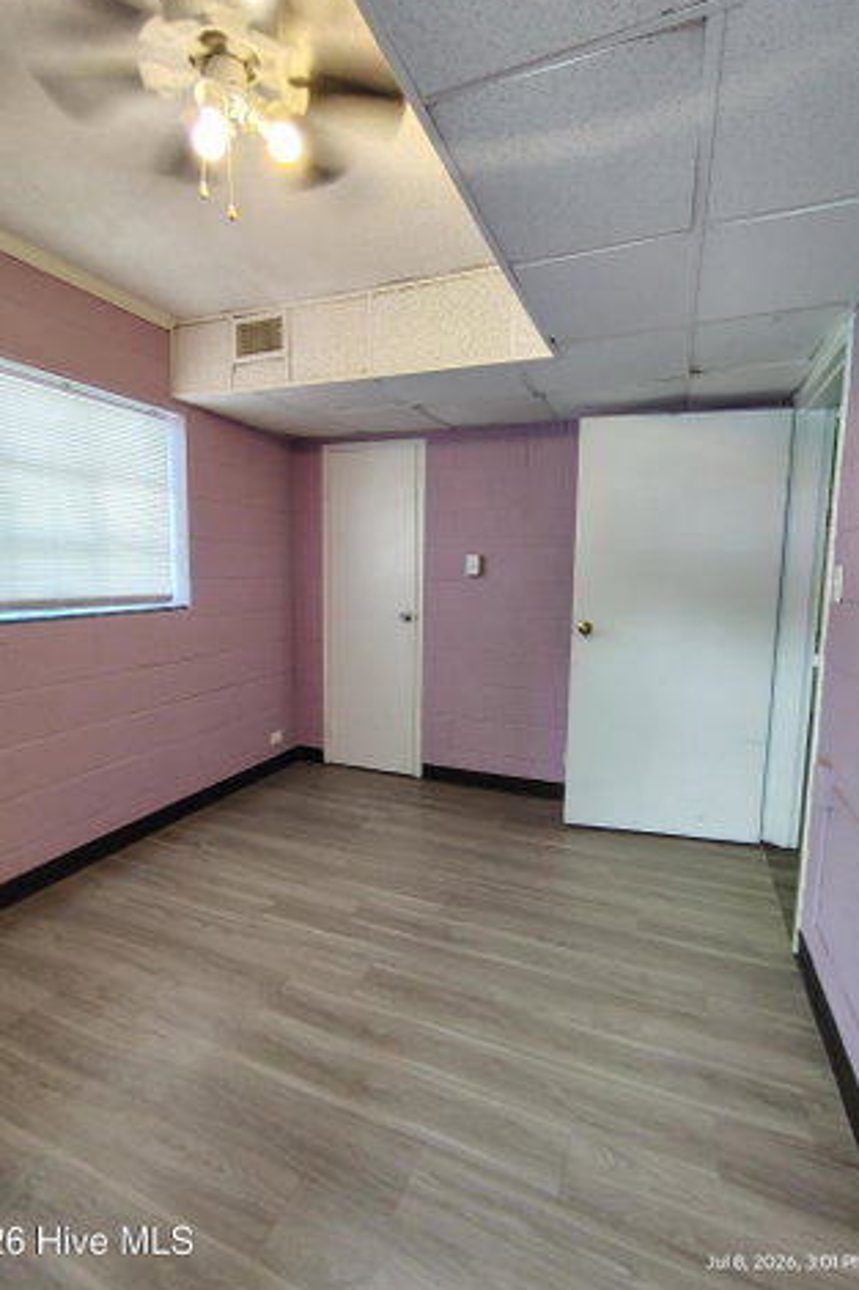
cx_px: 406
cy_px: 642
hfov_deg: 70.3
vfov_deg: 93.3
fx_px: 609
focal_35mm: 17
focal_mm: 2.13
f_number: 2.2
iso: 351
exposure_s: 1/40
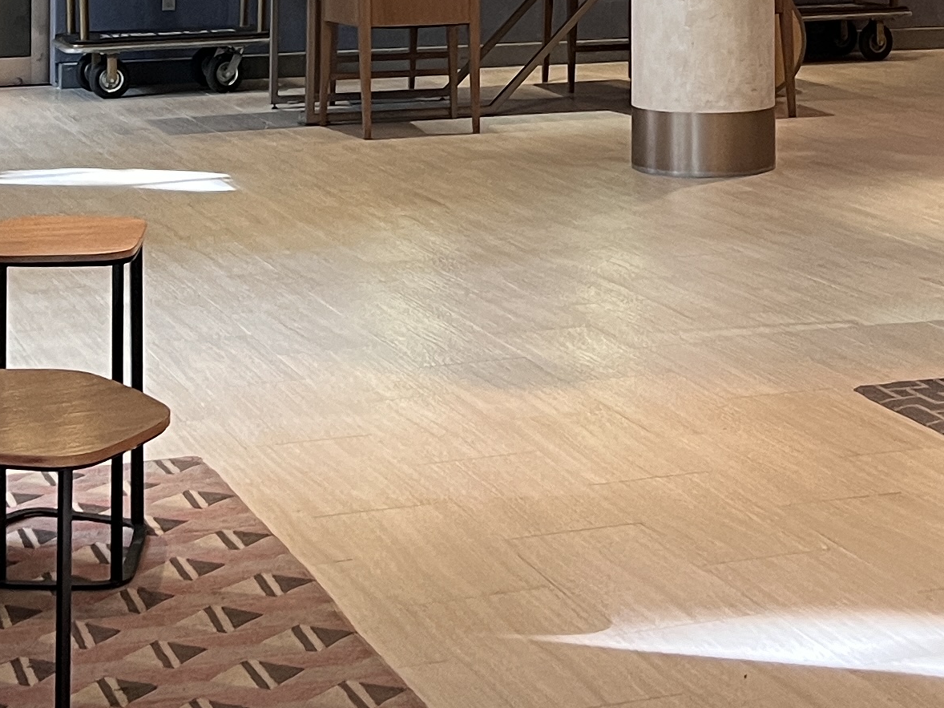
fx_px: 2427
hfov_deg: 22.0
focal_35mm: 89
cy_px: -209
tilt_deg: +0.7
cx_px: 599
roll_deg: +0.6
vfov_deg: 15.8
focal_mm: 5.7
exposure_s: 1/60
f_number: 1.5
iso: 200
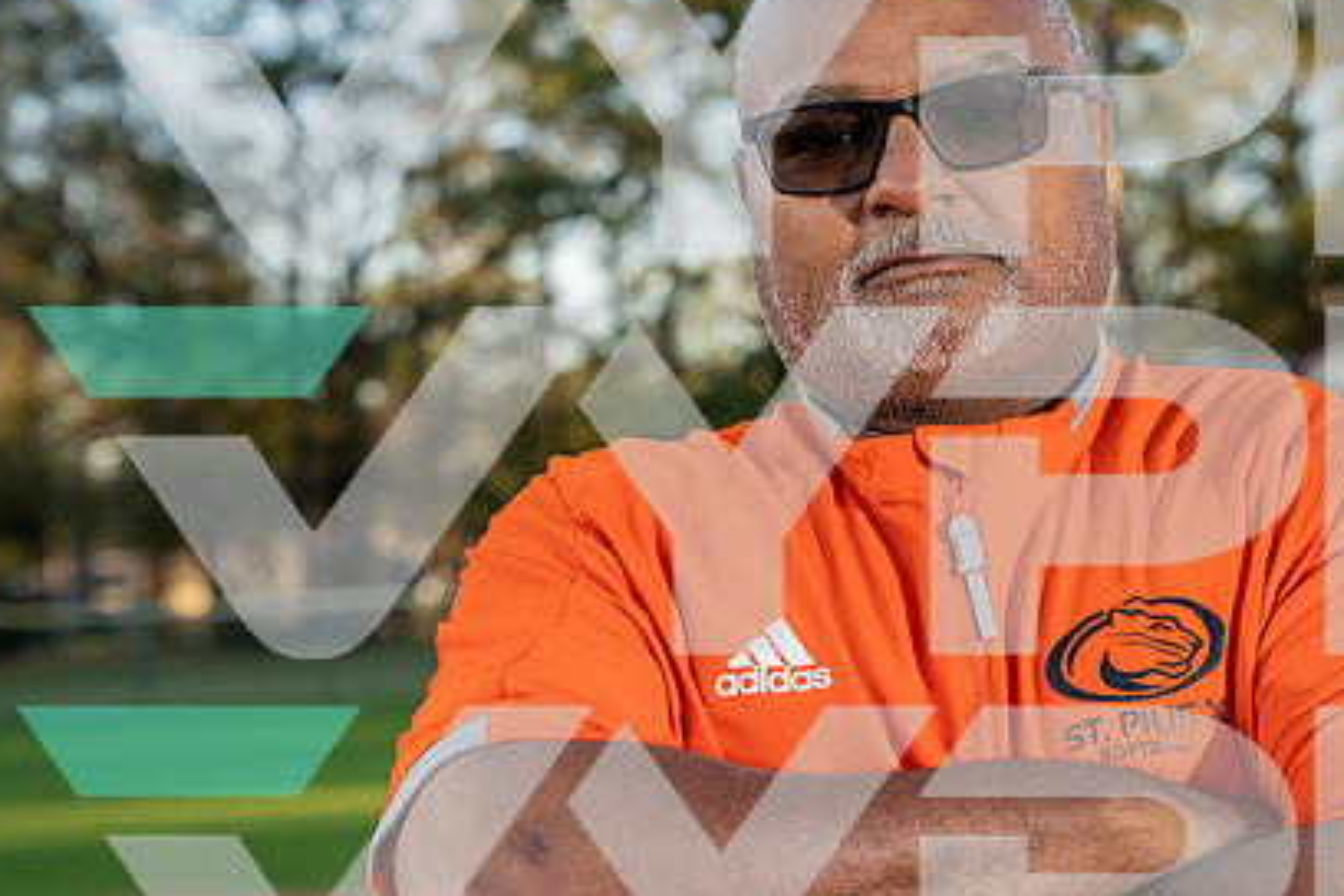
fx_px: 3024
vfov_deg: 16.9
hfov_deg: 25.0
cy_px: 483
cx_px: 866
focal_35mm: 81
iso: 250
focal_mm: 57
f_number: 4.5
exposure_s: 1/250
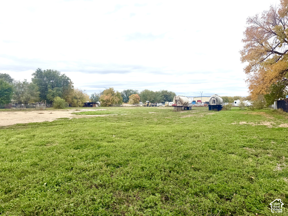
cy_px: 108
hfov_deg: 71.6
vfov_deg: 56.8
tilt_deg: -1.3
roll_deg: +0.9
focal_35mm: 24
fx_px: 200
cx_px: 144
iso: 80
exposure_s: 1/3425
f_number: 1.78
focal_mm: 6.76
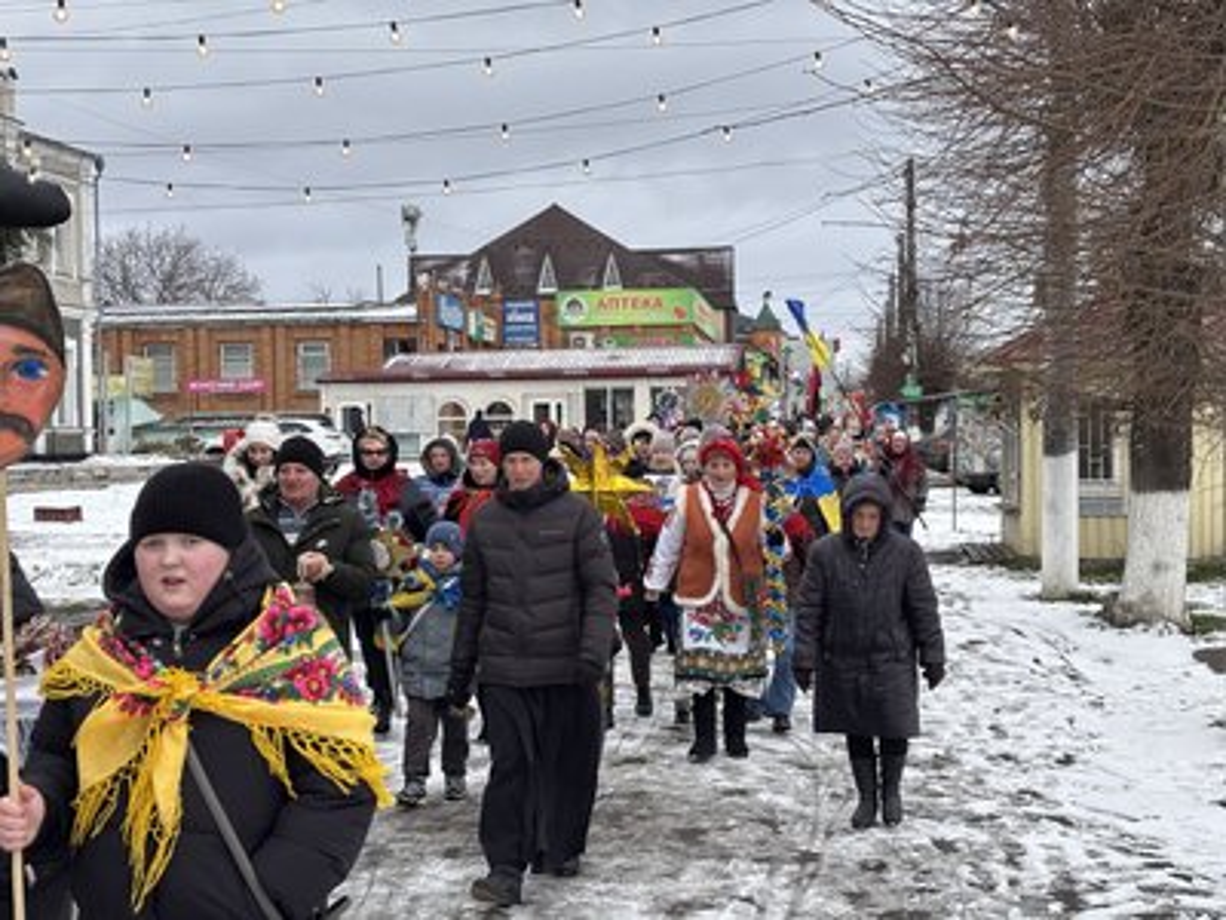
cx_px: 613
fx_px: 1842
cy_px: 460
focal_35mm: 52
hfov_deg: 36.8
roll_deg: +0.8
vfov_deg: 28.0
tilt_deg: -1.2
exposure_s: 1/528
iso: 32
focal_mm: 5.96
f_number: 1.6
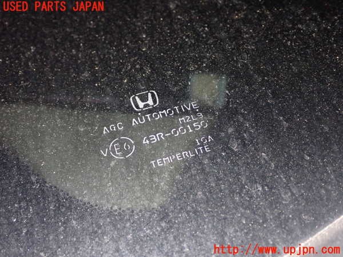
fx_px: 466
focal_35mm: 47
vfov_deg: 30.9
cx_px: 172
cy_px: 128
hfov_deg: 40.4
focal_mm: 8.4
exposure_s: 1/50
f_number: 9
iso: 800
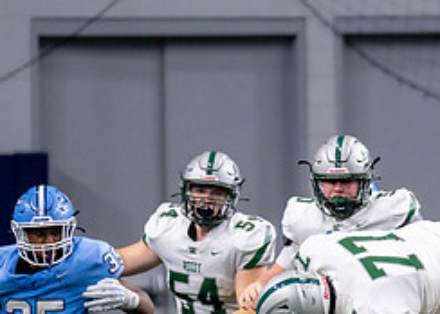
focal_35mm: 859
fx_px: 10728
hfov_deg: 2.3
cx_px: 389
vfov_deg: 1.7
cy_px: 328
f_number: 2.8
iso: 1600
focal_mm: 200
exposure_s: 1/1000
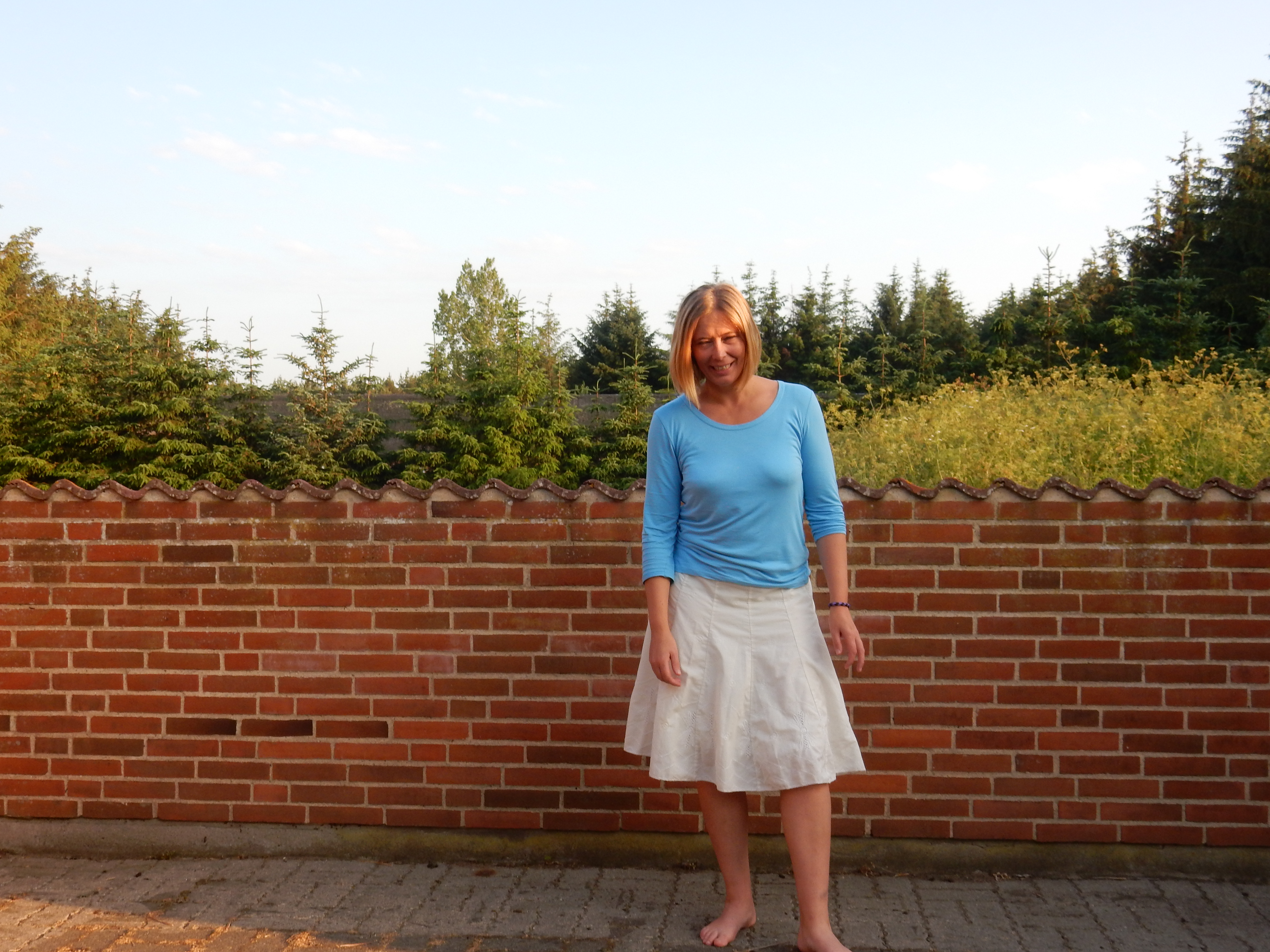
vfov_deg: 33.6
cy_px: 476
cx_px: 635
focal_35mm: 43
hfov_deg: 43.9
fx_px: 1578
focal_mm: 7.6
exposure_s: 1/250
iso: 125
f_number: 4.2
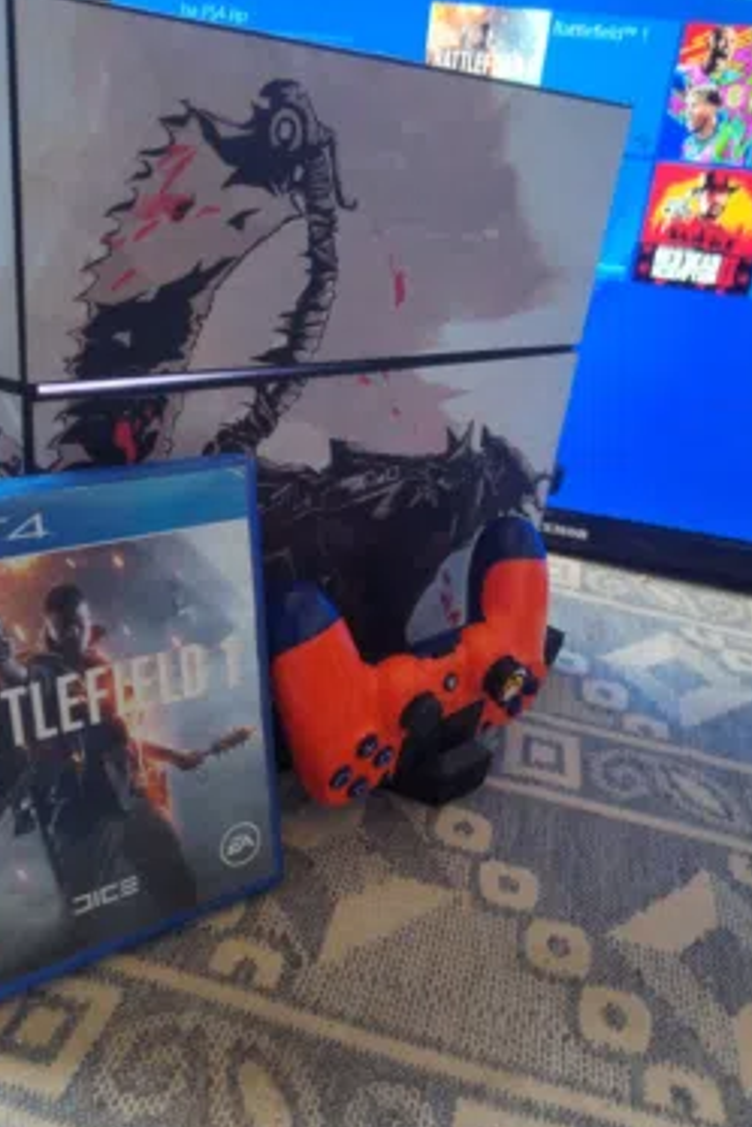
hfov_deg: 45.0
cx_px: 359
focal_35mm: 29
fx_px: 908
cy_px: 556
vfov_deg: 63.6
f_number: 1.8
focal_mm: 4.75
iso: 391
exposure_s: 1/33.3
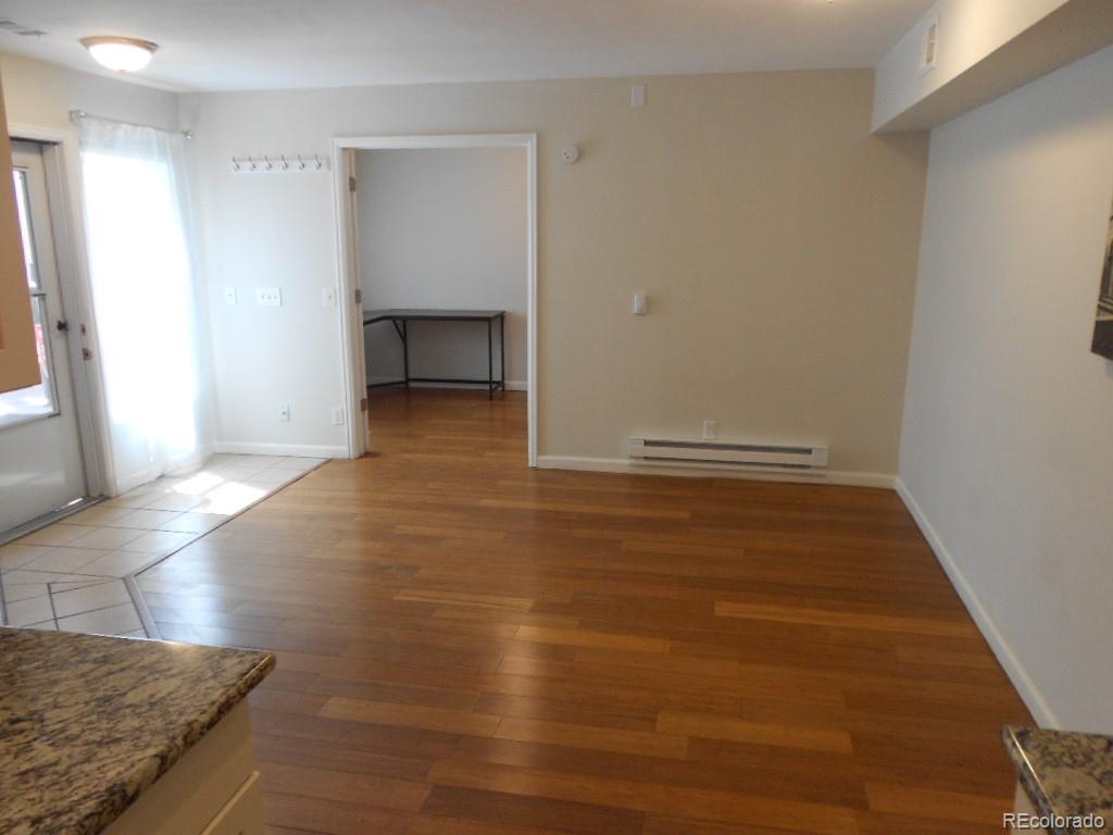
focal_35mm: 26
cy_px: 418
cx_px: 556
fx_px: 836
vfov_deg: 53.1
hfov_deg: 67.3
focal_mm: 4.6
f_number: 3.2
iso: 125
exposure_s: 1/30
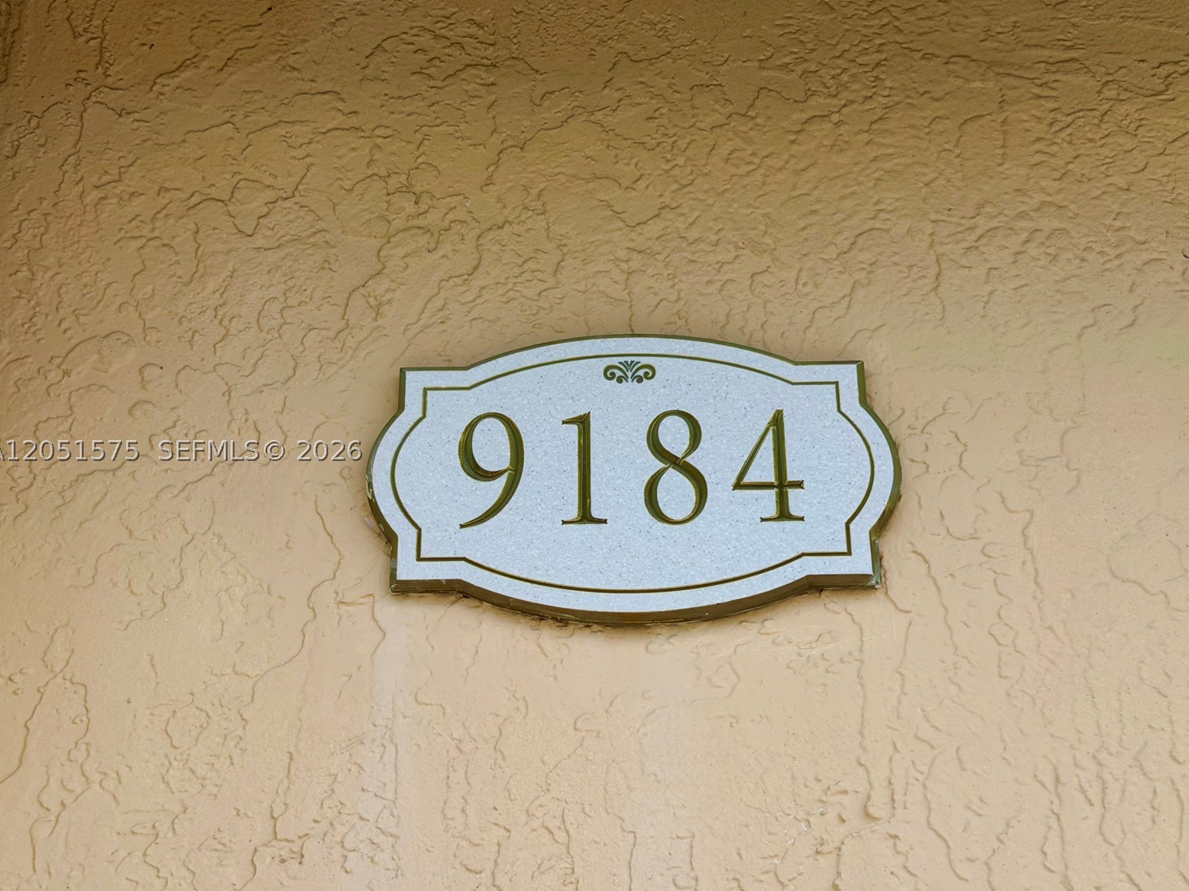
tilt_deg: +26.2
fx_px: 1717
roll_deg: +0.3
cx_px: 599
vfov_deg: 29.1
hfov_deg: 38.2
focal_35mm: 50
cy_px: 450
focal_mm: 6.76
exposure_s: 1/3378
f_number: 1.78
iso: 64
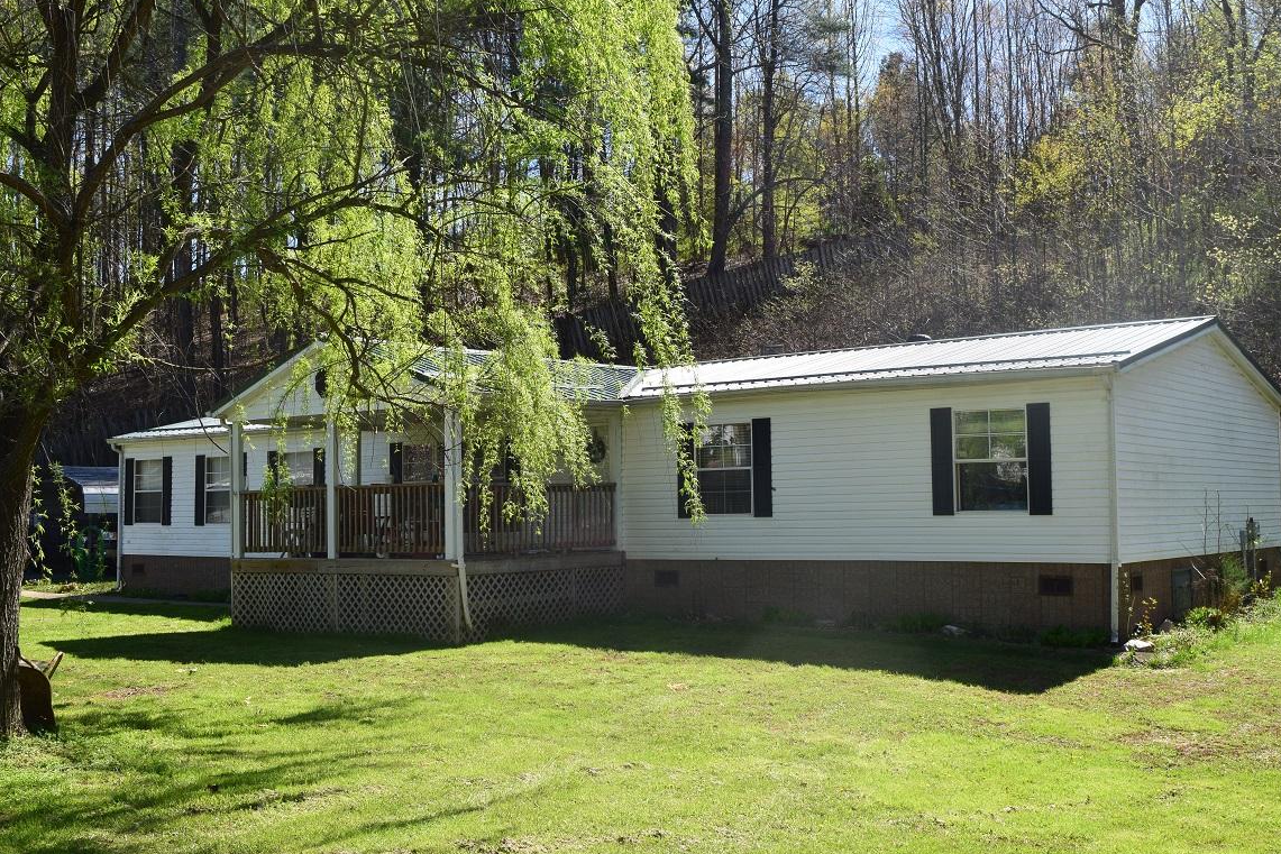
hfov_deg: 47.4
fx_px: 1459
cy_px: 408
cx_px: 672
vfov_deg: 32.6
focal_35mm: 41
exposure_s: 1/400
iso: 400
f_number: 11
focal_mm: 26
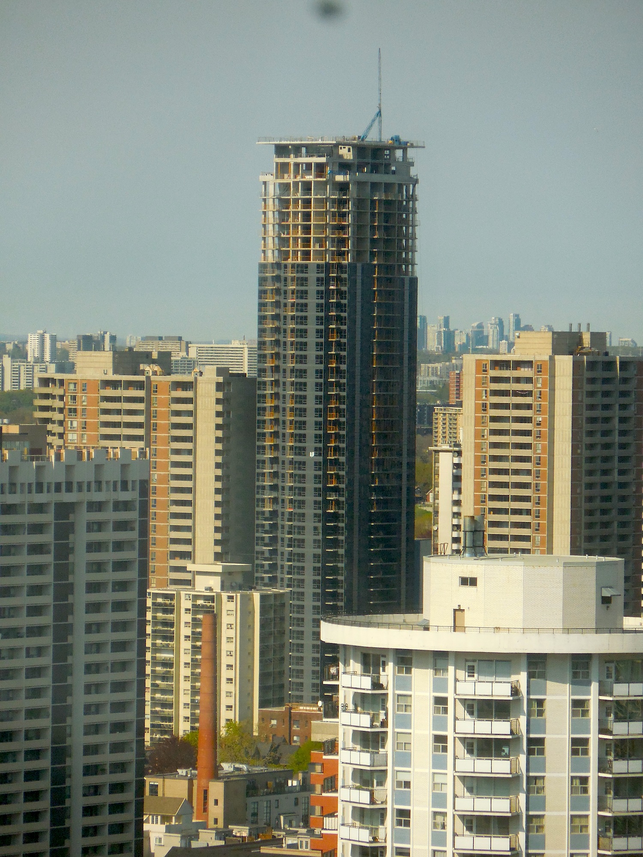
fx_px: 6340
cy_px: 428
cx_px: 322
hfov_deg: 5.8
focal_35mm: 256
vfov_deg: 7.7
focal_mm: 46.1
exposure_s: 1/250
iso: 280
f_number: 6
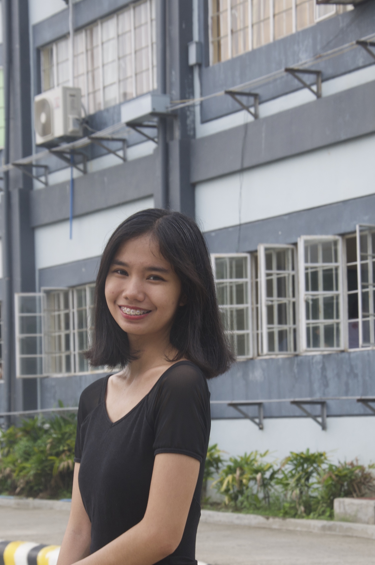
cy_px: 307
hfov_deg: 12.8
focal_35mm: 107
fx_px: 1676
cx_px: 147
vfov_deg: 19.1
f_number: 9
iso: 200
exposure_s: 1/80
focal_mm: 50
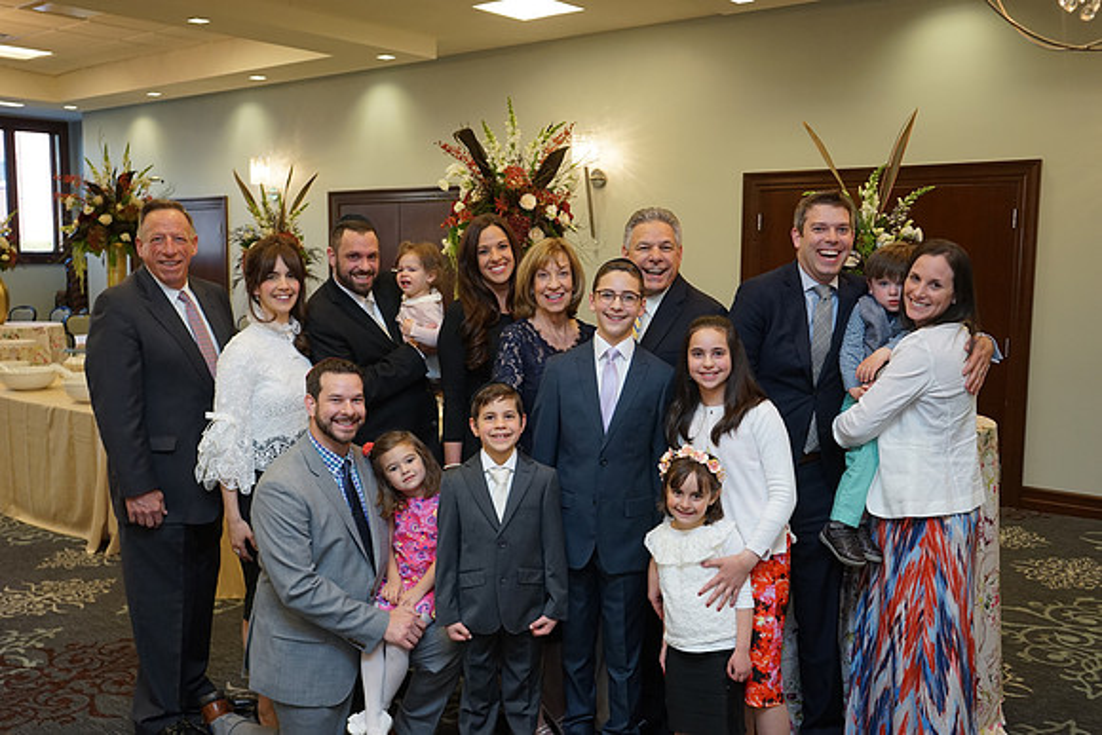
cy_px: 368
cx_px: 551
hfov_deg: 55.8
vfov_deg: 38.9
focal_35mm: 34
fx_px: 1041
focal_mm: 34
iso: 1250
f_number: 5
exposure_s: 1/100
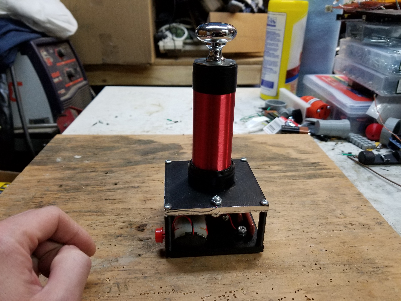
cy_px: 150
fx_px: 301
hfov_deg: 67.3
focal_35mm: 26
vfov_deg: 53.1
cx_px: 200
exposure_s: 1/40
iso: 200
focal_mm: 4.3
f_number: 1.7
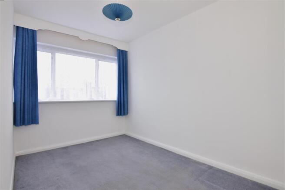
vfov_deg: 69.6
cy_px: 95
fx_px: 137
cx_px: 142
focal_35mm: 17
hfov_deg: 92.5
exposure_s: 1/20
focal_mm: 11.5
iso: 400
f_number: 7.1
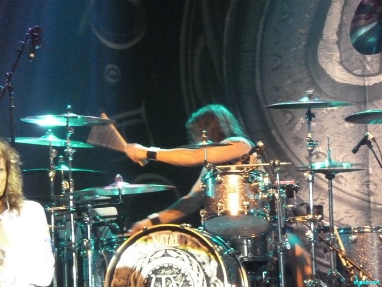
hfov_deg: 4.7
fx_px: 4668
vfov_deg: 3.5
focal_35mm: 423
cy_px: 144
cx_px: 191
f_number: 5.9
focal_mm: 68.8
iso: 1600
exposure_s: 1/15
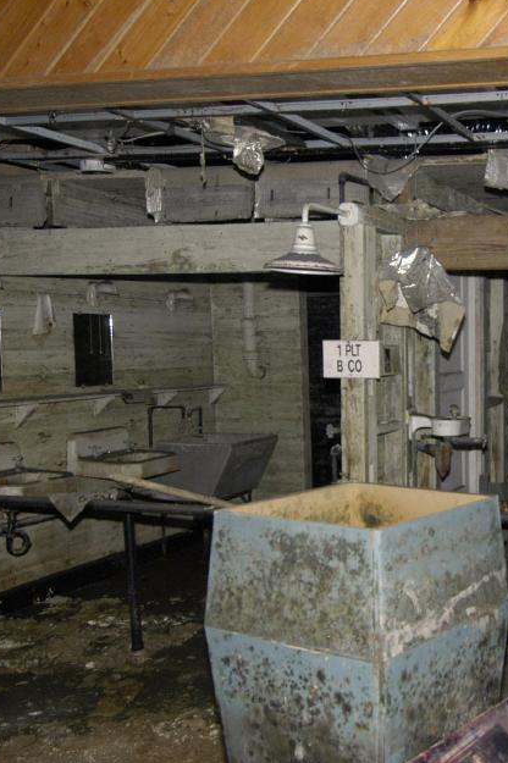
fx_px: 823
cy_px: 422
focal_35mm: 39
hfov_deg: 30.8
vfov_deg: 49.6
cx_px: 550
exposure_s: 1/60
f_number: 6.3
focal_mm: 15
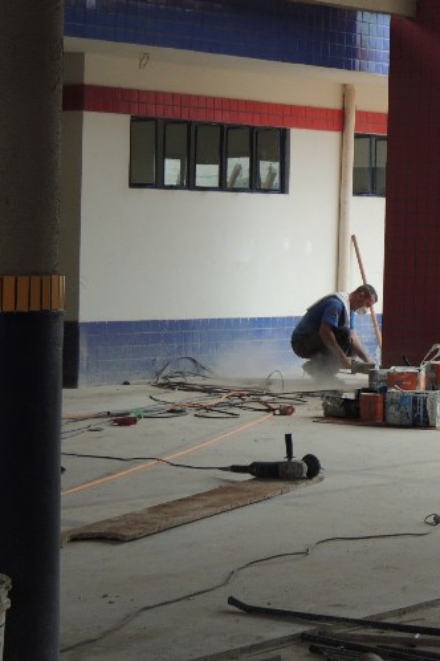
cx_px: 464
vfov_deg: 17.5
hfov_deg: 11.6
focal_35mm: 117
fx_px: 2145
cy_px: 279
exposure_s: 1/80
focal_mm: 12.4
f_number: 3.9
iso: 100
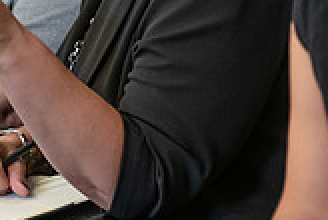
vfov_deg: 5.6
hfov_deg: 8.3
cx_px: 114
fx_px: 2254
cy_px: -69
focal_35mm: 247
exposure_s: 1/160
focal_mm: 70
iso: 800
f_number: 2.8
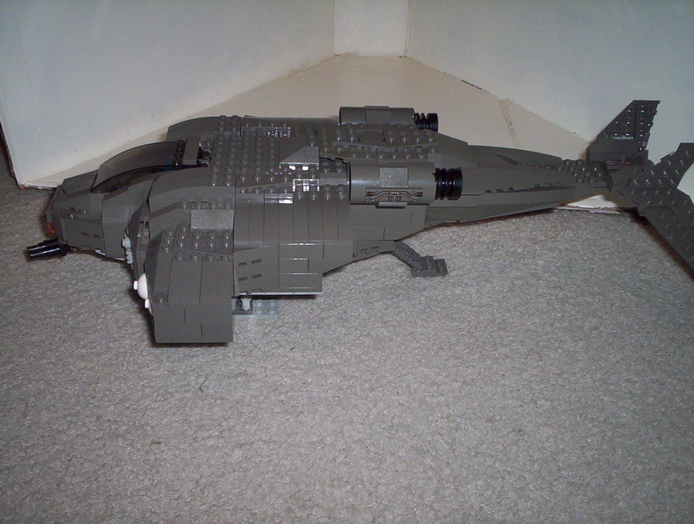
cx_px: 347
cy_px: 262
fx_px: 764
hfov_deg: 48.9
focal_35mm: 38
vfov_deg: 37.9
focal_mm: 4.99
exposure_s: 1/60
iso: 140
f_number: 4.5
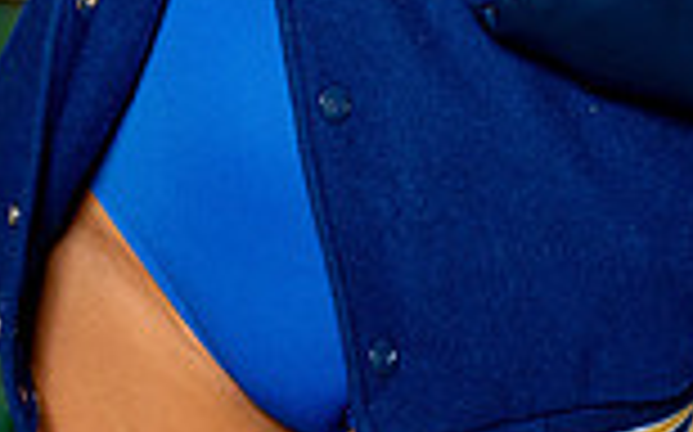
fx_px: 3661
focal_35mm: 194
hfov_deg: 10.8
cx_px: 382
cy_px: -526
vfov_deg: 6.5
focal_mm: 65
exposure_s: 1/250
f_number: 4
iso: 1600
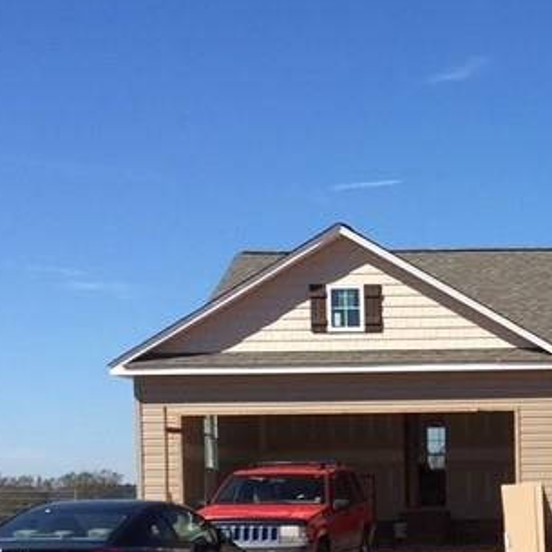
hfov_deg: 18.9
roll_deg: +1.2
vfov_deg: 19.6
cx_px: 682
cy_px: 559
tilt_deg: -1.1
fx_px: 1552
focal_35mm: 86
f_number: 2.2
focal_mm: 4.15
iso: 32
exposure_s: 1/1980
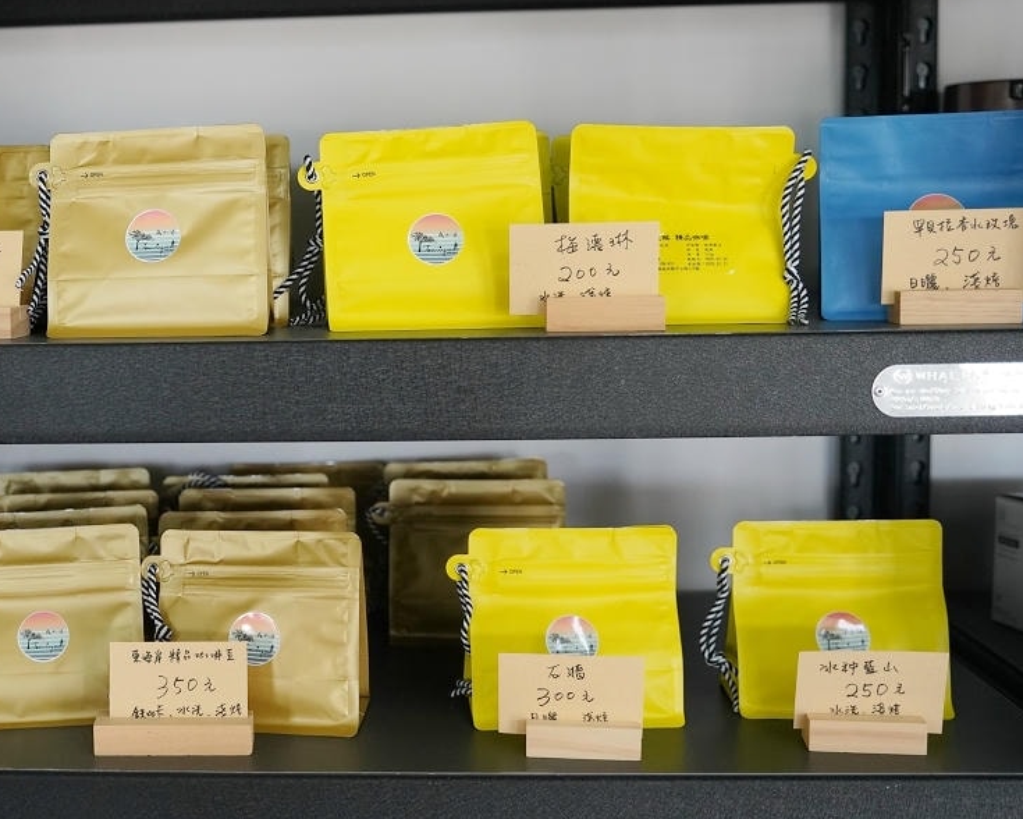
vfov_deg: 30.8
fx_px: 1484
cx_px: 259
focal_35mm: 49
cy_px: 364
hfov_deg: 37.1
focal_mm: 32
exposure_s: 1/160
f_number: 3.2
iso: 1600
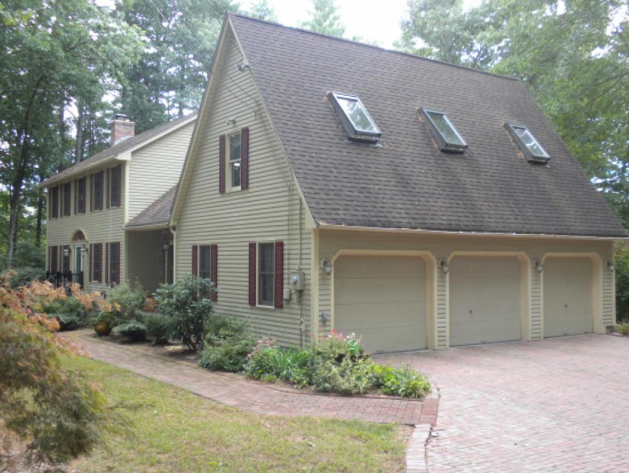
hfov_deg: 47.8
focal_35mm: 39
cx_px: 314
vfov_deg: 36.9
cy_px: 242
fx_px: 709
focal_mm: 6.6
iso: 155
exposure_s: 1/51.4
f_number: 3.5
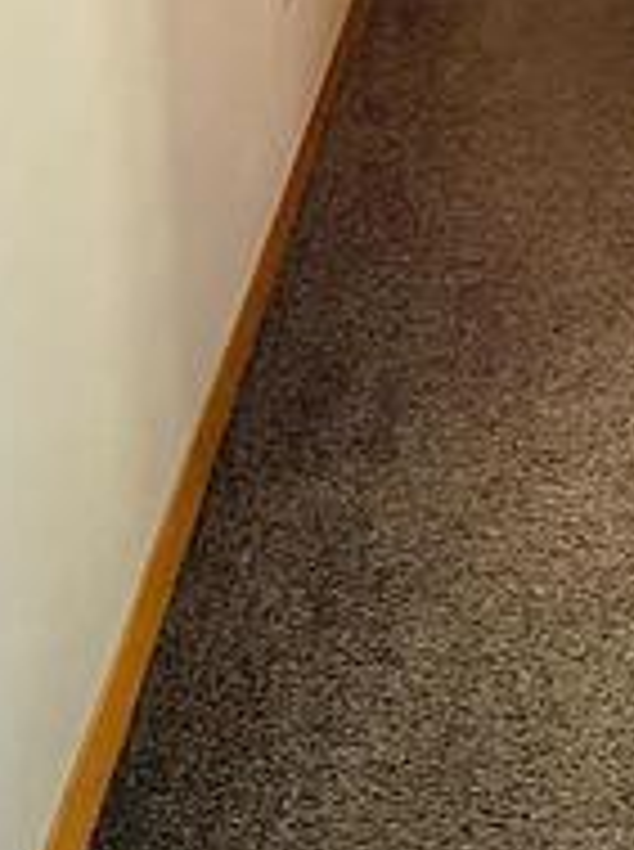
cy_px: -373
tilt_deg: -7.5
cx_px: 625
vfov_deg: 26.2
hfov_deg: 24.5
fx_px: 1397
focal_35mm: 57
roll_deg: +0.0
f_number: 2.2
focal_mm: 2.22
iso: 800
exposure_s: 1/60
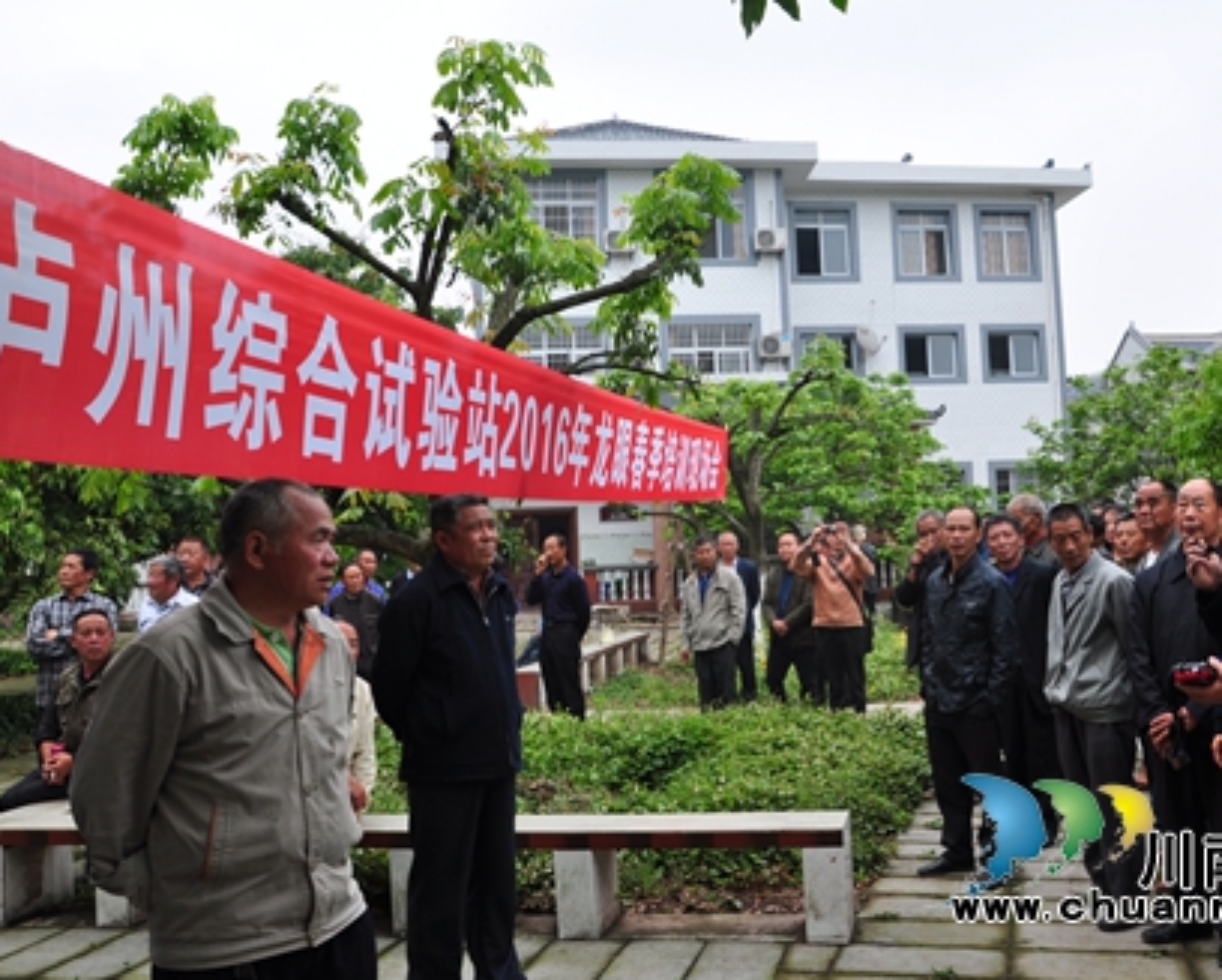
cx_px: 743
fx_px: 1122
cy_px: 486
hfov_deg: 56.6
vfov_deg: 47.2
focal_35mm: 31
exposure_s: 1/160
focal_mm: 18
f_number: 6.3
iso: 200
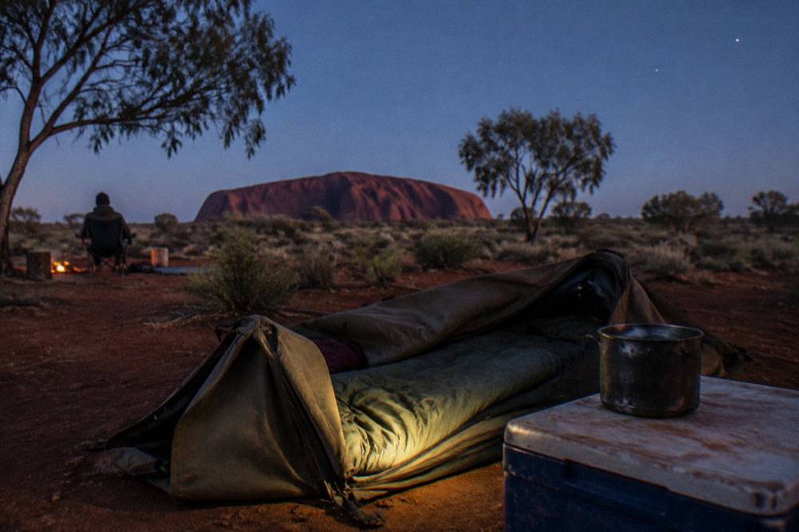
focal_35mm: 40
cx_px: 400
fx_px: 887
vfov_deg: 33.4
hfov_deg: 48.5
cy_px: 266
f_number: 7.1
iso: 800
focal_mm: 40
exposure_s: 1/30
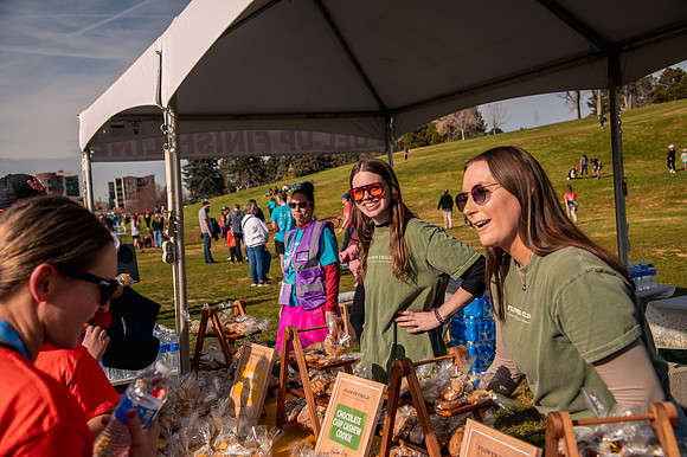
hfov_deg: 50.7
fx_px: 725
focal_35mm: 38
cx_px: 344
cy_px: 228
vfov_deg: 35.0
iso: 200
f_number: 5
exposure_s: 1/1250
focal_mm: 38
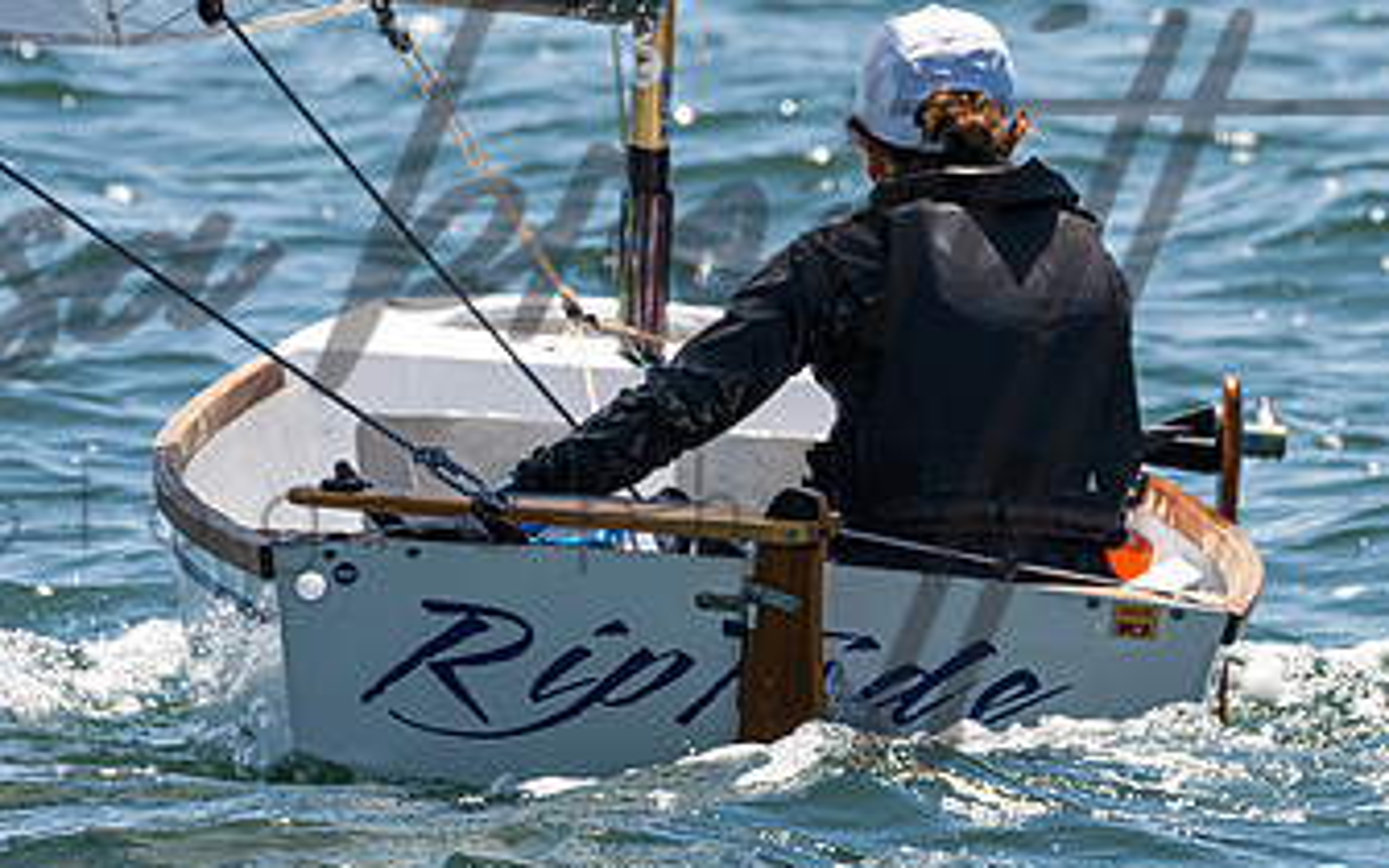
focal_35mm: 884
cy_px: 138
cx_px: 968
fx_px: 33464
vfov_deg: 1.5
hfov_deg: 2.4
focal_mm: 400
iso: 400
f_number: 11
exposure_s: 1/640
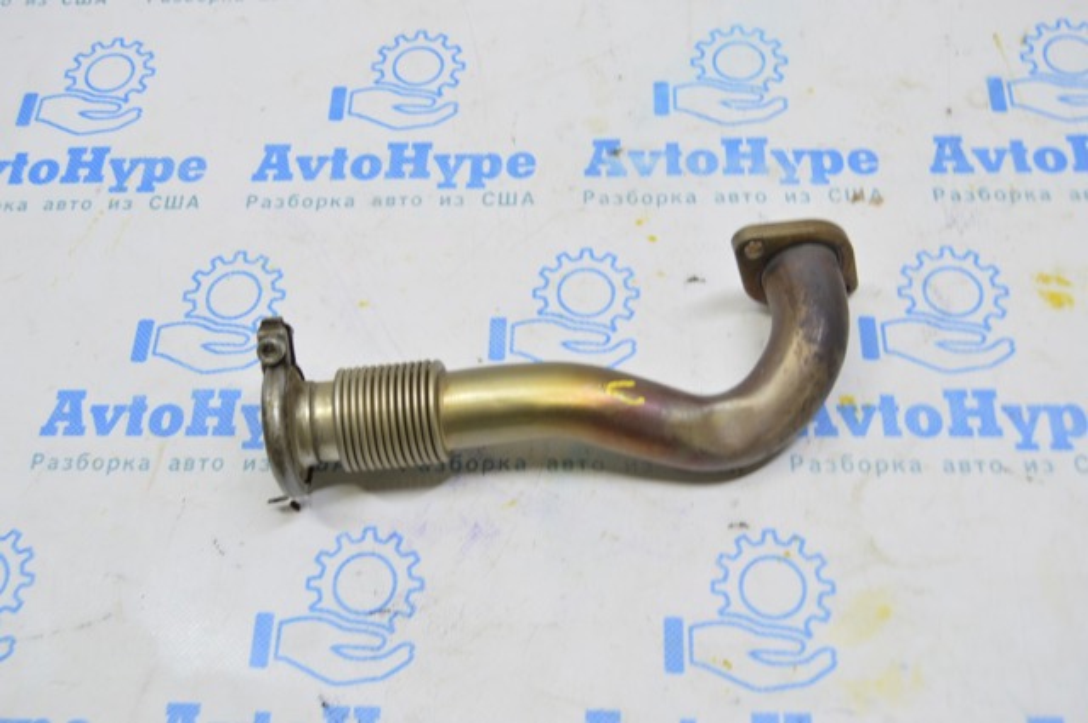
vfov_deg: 36.8
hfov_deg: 53.2
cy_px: 362
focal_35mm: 36
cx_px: 544
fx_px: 1087
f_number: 5.6
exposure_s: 1/20
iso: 400
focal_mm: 24
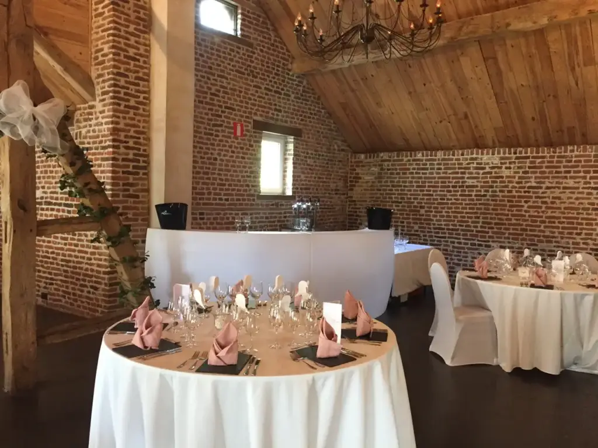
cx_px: 299
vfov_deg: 48.2
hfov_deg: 61.7
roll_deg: -1.6
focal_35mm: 29
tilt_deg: -1.9
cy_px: 224
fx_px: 501
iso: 250
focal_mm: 4.15
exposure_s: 1/30
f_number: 2.2
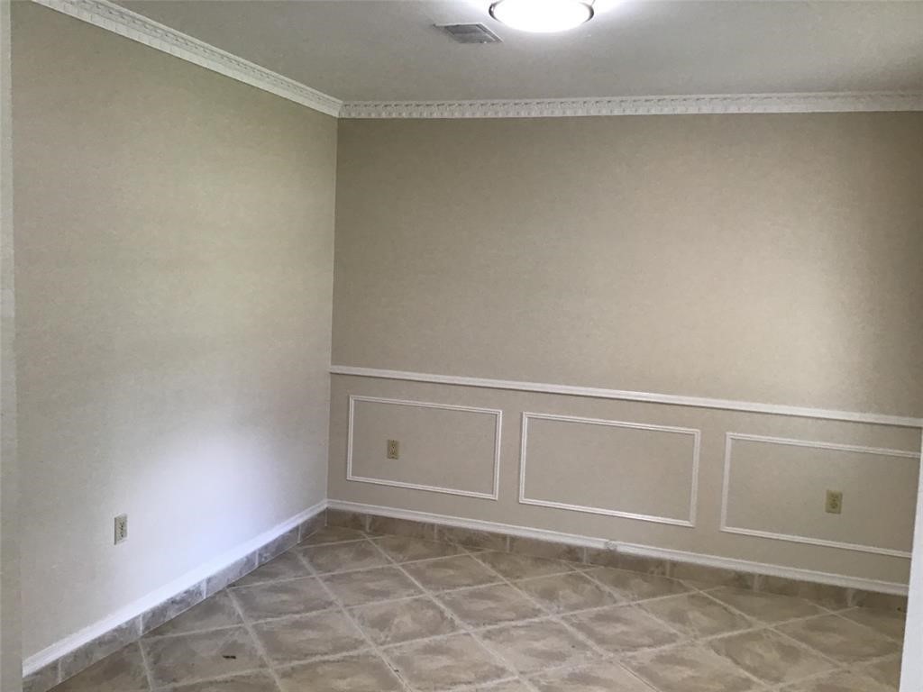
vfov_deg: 45.4
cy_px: 346
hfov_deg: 58.4
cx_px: 462
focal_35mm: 31
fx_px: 827
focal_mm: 3.3
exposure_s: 1/30
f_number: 2.4
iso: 50
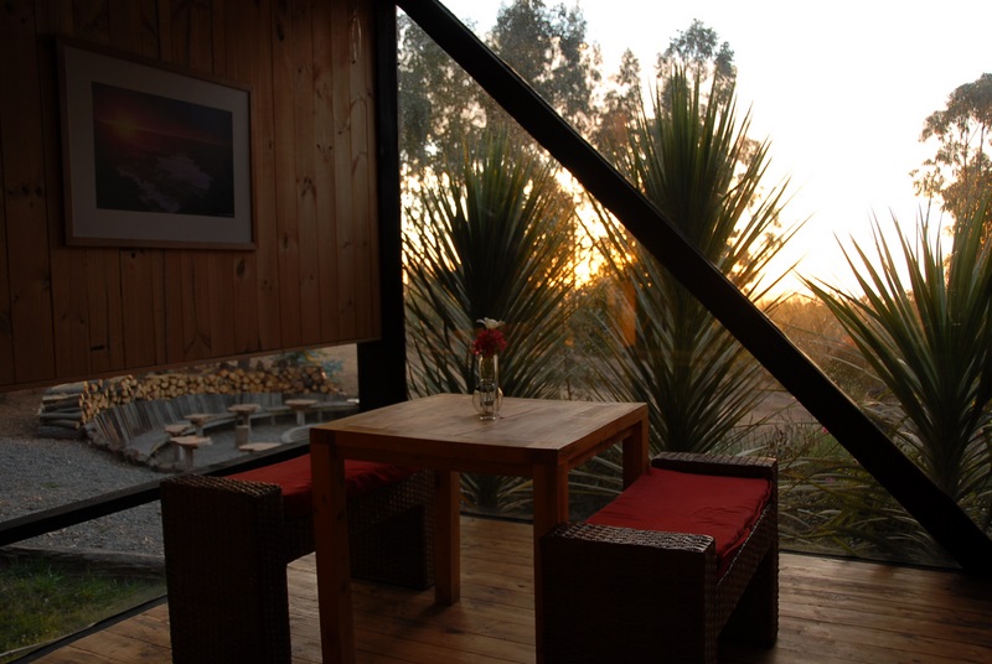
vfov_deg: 43.7
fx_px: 828
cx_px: 496
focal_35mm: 30
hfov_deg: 61.9
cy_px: 332
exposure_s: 1/40
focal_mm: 20
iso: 160
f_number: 3.5
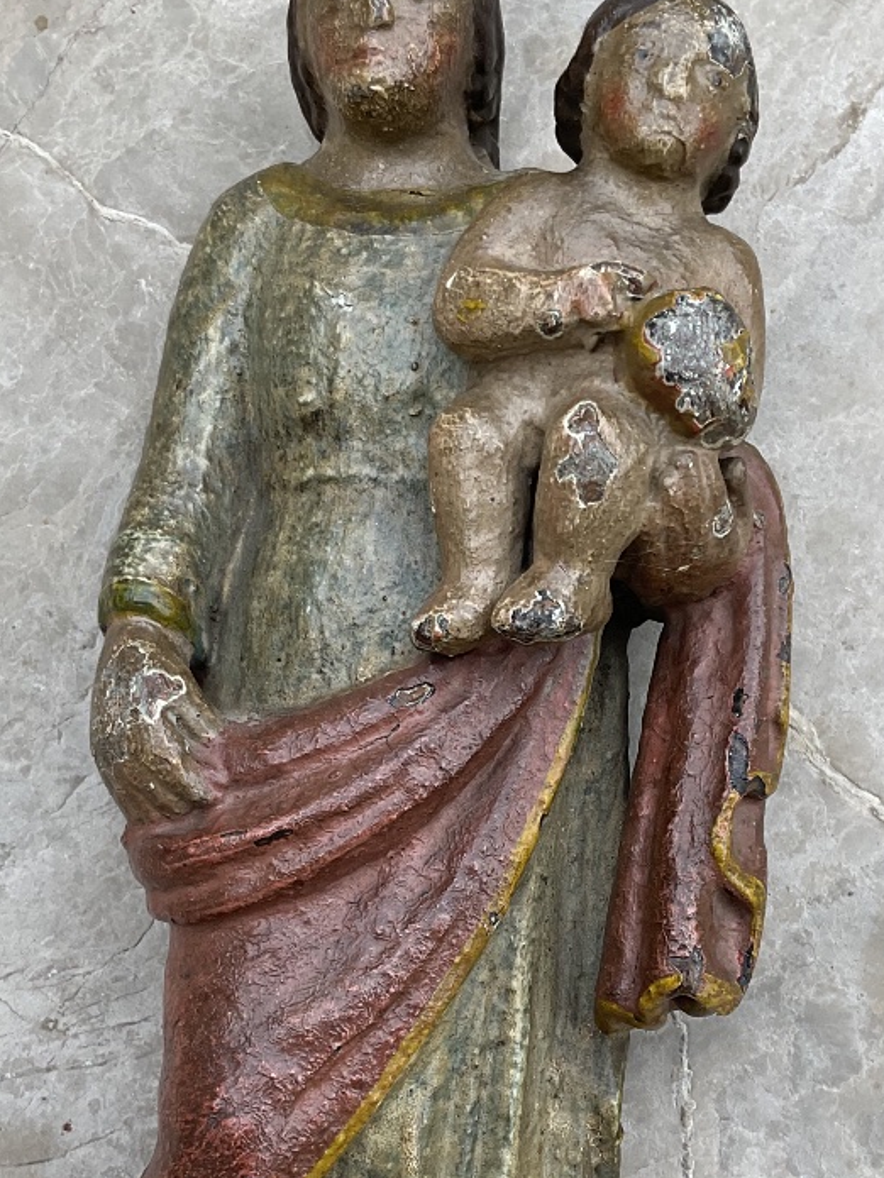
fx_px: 1702
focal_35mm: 50
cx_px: 486
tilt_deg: -87.1
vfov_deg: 37.9
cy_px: 755
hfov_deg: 29.1
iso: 16
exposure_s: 1/188
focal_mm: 3
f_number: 1.8
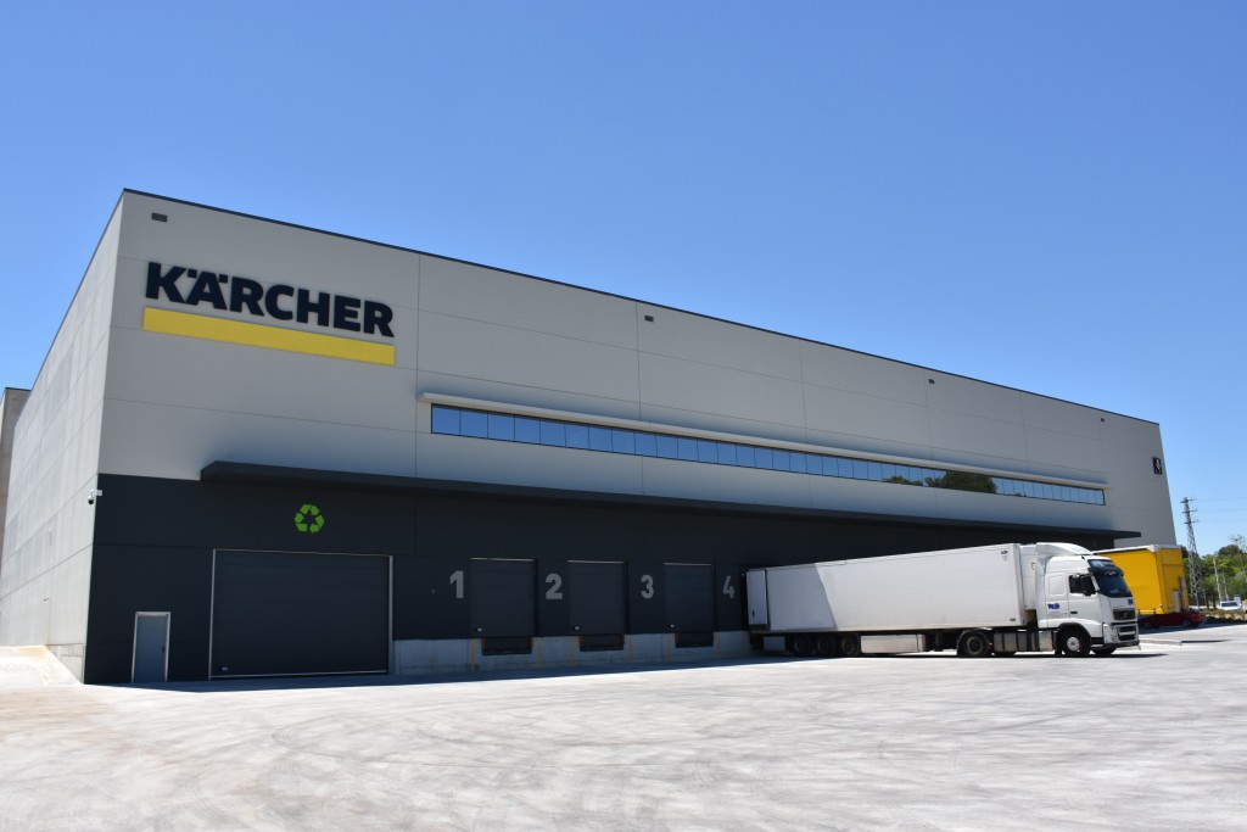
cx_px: 624
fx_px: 935
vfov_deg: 47.9
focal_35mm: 27
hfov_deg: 67.4
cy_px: 416
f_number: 8
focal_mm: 18
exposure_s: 1/500
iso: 220
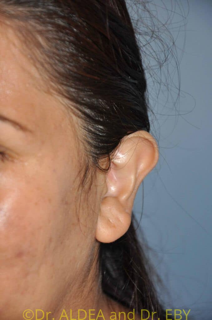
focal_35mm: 158
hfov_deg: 8.7
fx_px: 1395
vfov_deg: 13.1
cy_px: 160
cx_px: 106
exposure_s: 1/60
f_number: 5.6
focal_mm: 105
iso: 800
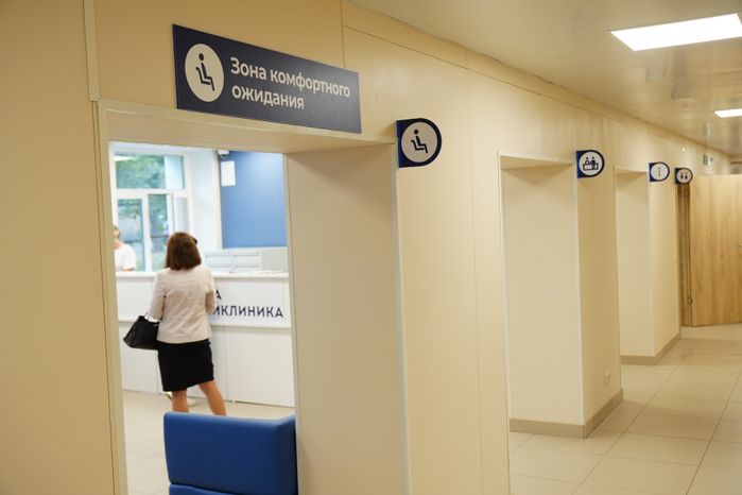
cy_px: 248
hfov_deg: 51.9
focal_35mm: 37
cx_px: 371
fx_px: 763
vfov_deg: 35.9
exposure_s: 1/200
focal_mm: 37
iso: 1250
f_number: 3.5
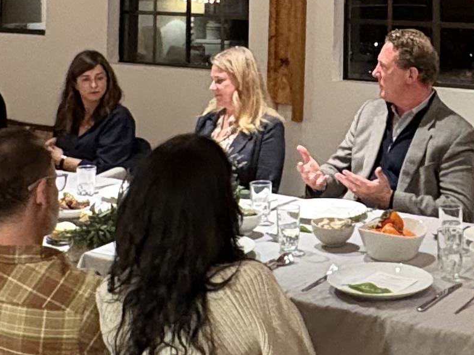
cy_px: -50
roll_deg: -0.8
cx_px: 356
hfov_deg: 26.7
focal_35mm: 72
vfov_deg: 19.5
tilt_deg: +2.0
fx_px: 986
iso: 1000
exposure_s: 1/60
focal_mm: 2.22
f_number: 2.2
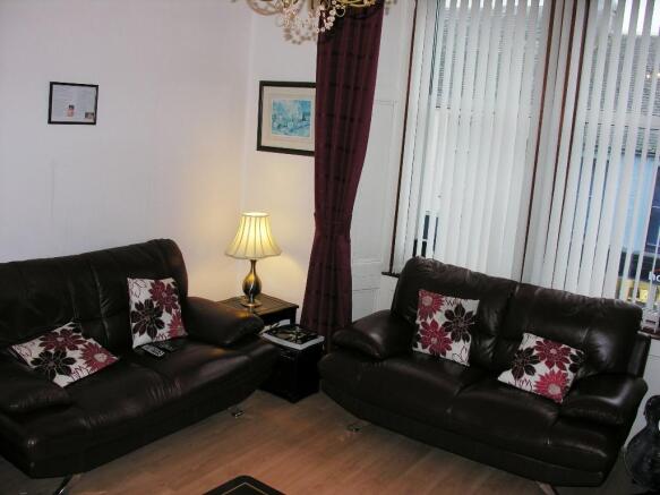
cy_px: 248
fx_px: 667
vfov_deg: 40.7
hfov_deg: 52.6
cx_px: 330
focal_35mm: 35
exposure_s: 1/60.1
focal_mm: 8.9
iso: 50
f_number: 2.8
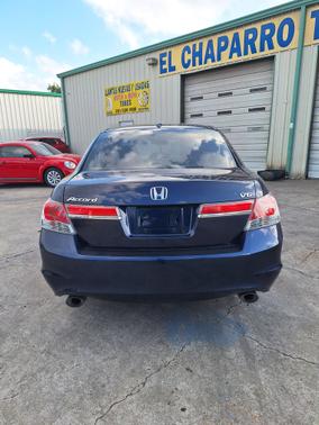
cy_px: 212
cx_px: 160
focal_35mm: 23
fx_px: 282
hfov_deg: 58.9
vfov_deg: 73.9
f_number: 1.8
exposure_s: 1/840
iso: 40
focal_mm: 5.54
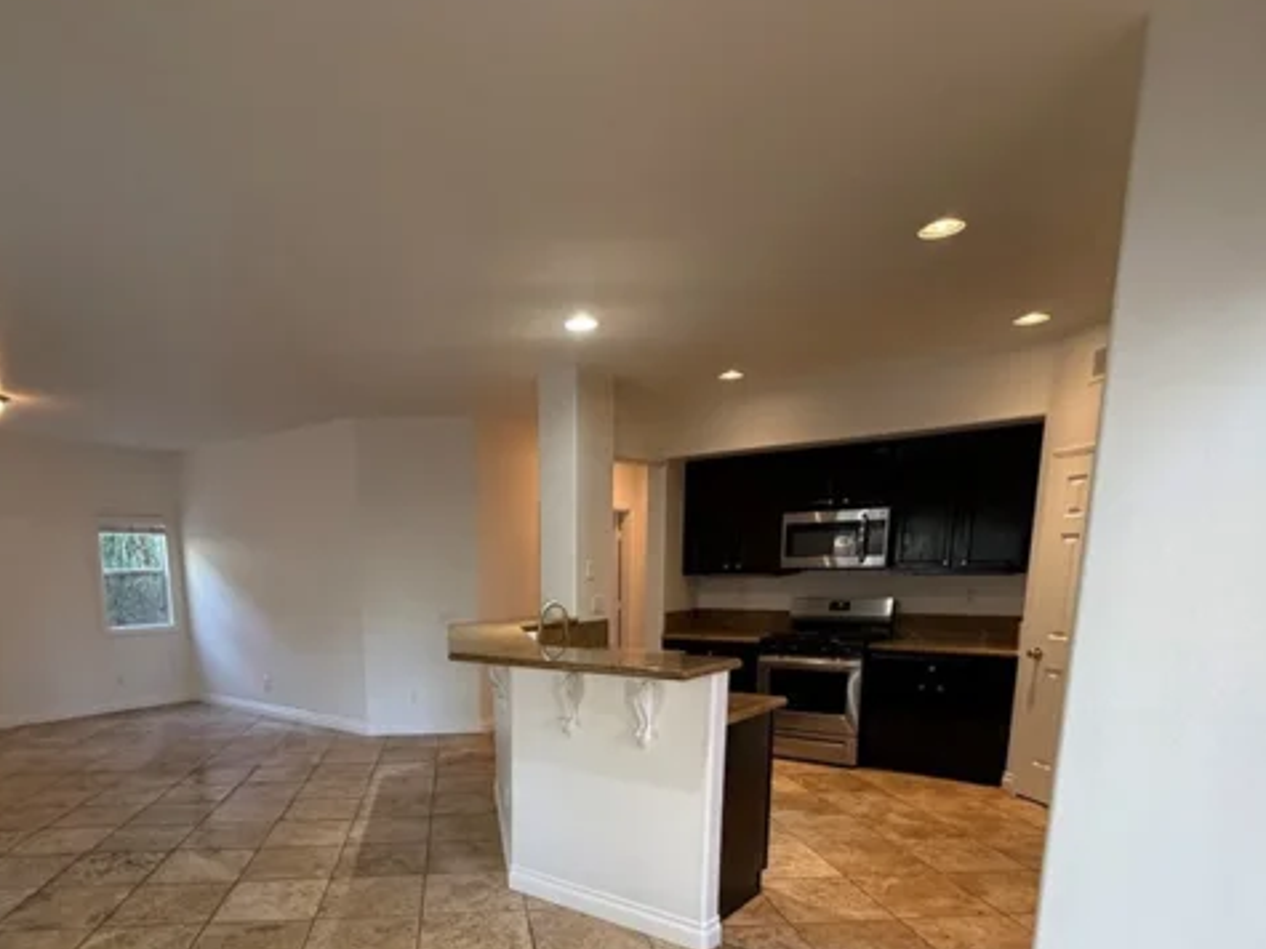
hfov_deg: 75.5
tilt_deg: -10.2
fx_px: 804
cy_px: 725
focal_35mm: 22
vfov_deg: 57.6
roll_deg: +2.7
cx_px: 502
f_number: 2.2
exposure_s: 1/120
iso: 320
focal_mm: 2.22
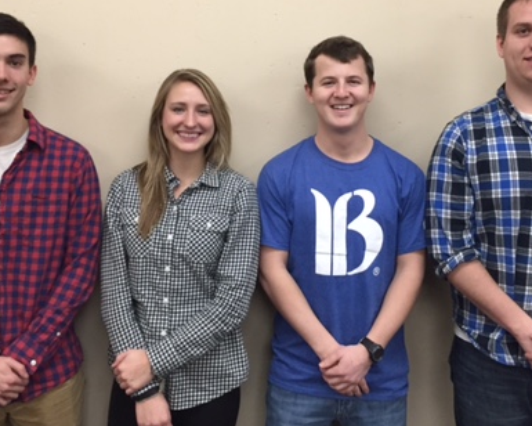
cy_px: 109
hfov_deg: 39.5
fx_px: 740
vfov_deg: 31.5
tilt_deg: -4.8
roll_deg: +0.4
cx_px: 261
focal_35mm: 47
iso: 125
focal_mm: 4.15
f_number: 2.2
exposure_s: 1/30
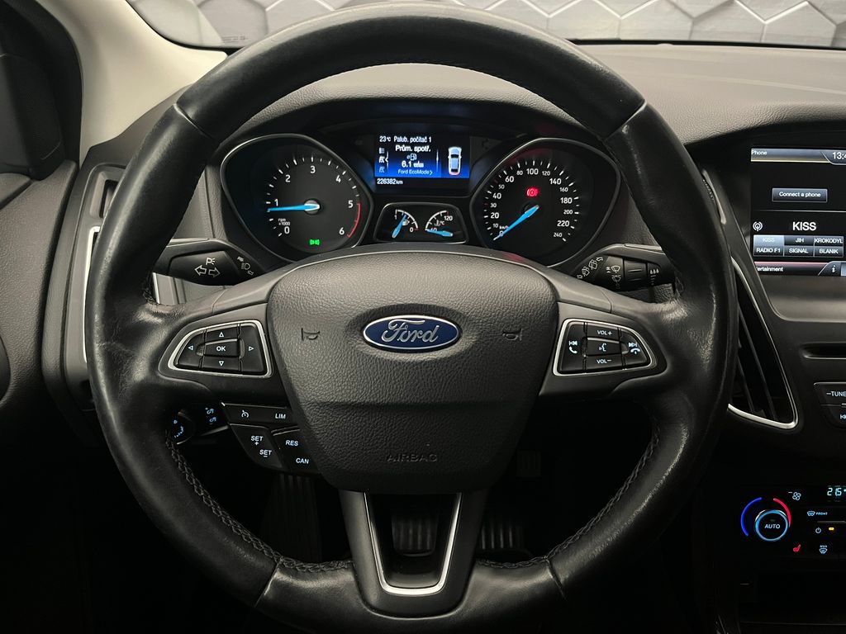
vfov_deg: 53.1
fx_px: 635
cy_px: 317
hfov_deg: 67.3
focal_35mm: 26
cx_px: 423
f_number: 1.6
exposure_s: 1/25
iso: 640
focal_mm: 5.1
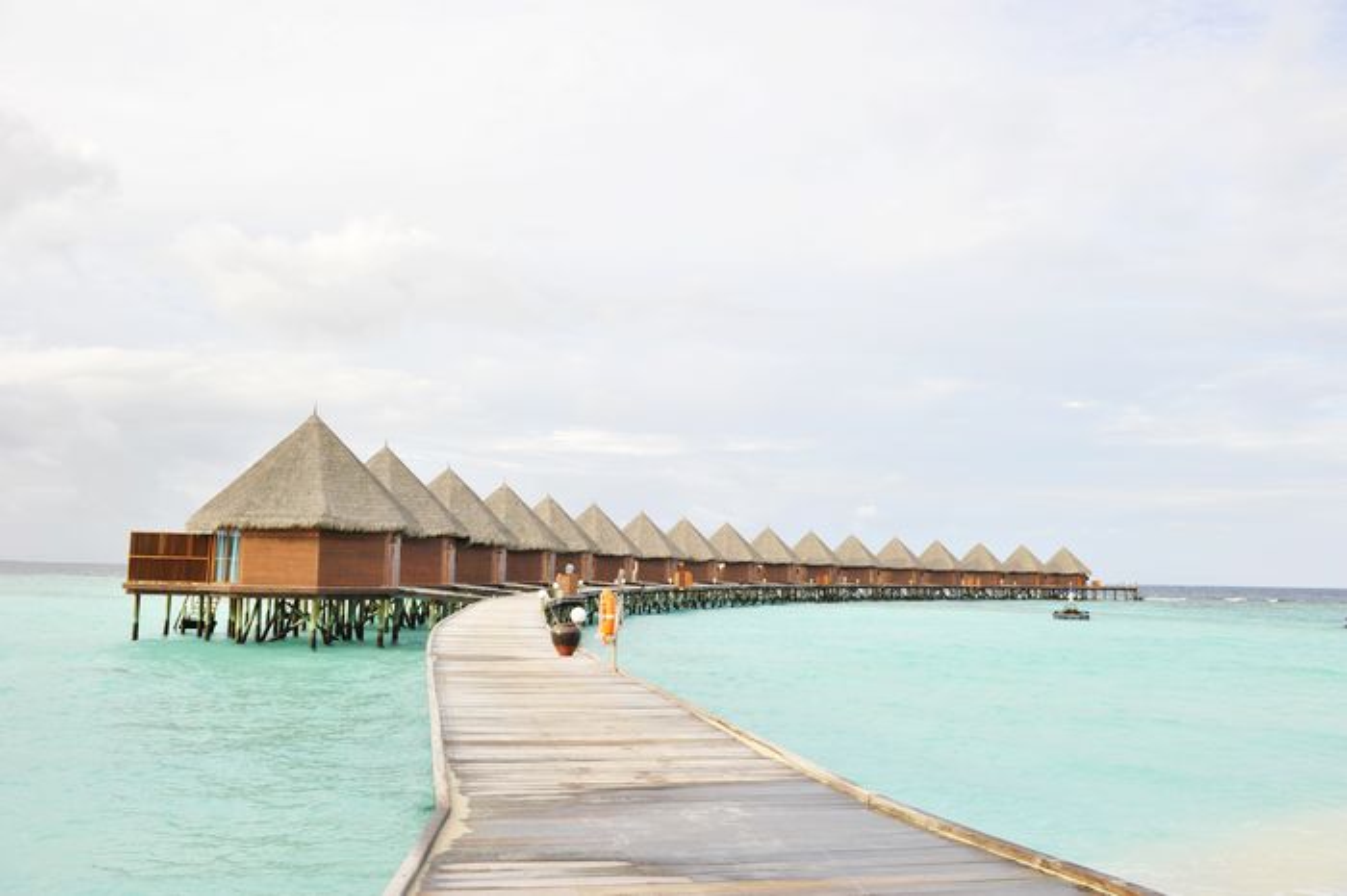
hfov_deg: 60.3
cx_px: 674
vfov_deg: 42.3
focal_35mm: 31
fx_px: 1159
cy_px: 448
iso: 200
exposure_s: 1/320
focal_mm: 31
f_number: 6.3
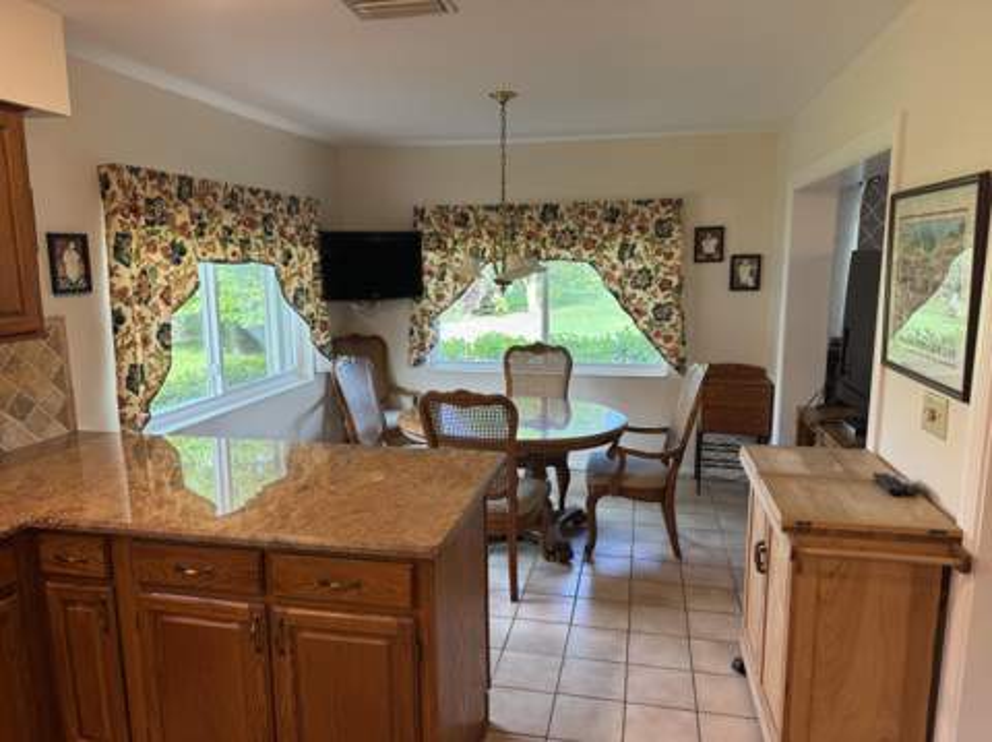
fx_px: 687
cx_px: 496
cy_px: 371
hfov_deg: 71.7
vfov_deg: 56.7
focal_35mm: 24
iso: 160
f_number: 1.78
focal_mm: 6.76
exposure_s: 1/120
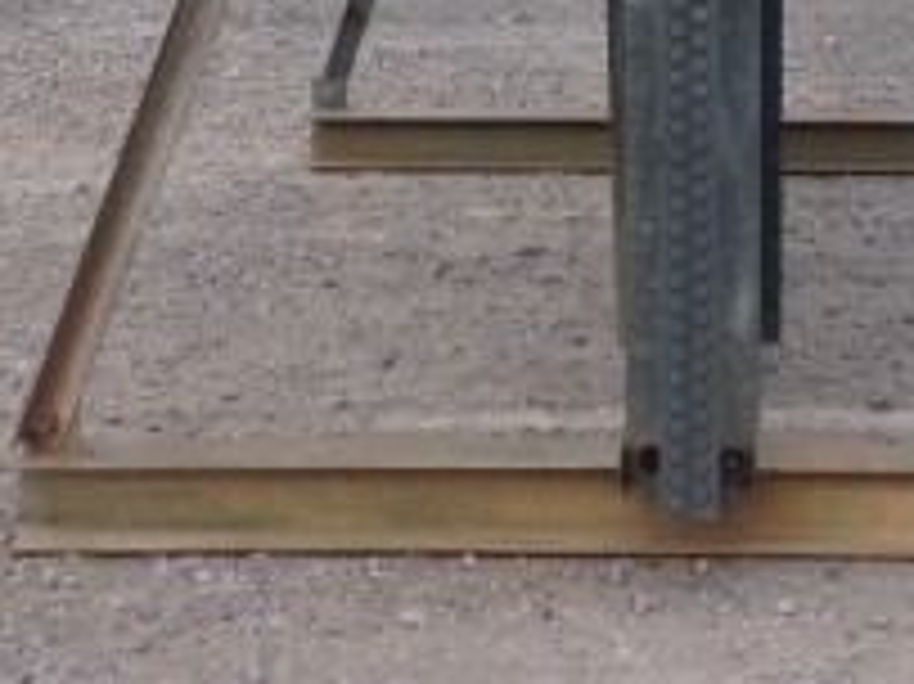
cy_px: -180
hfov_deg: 18.8
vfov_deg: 13.7
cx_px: 707
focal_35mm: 104
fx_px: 2744
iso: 50
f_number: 2.4
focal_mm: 4.12
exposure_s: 1/1642
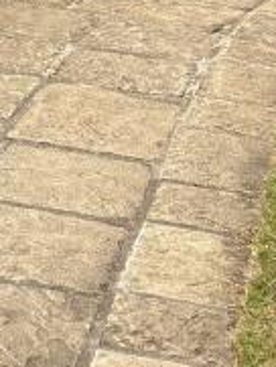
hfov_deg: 9.7
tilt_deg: +1.9
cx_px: -179
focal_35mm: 147
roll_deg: +0.6
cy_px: -397
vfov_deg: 11.8
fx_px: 1561
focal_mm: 5.96
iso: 50
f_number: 1.6
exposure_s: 1/2865
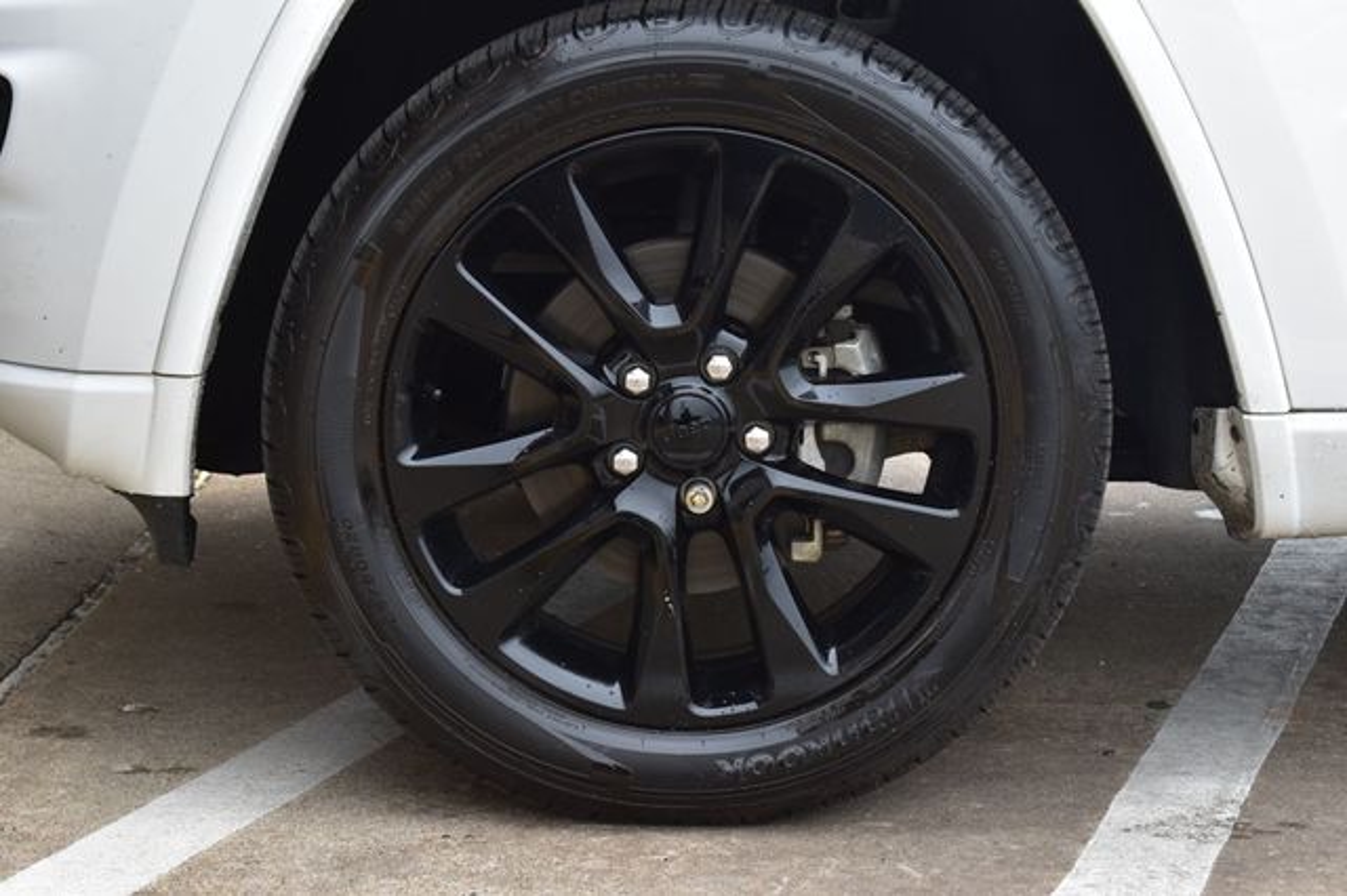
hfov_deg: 24.6
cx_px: 674
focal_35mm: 82
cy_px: 448
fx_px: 3085
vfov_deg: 16.5
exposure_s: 1/160
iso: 400
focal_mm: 55
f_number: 9
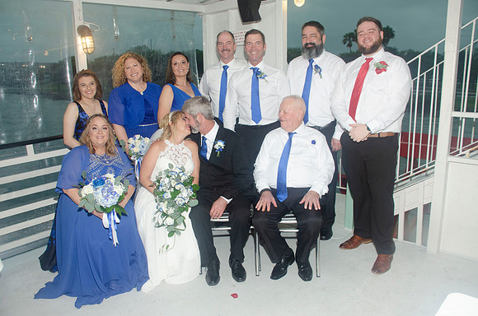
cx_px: 239
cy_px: 158
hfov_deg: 67.5
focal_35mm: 27
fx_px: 358
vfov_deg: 47.7
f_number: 5.6
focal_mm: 18
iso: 400
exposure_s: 1/100
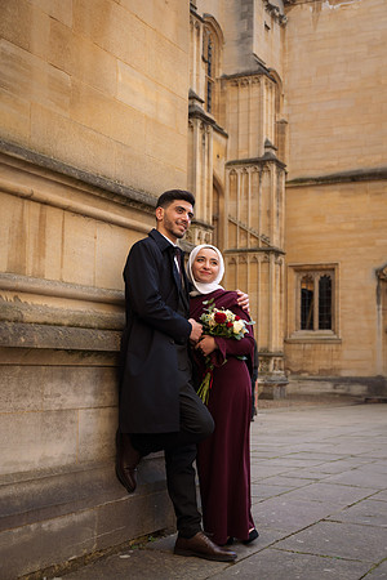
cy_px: 290
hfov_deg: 27.5
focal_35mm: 49
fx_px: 790
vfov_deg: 40.3
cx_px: 194
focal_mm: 49
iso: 200
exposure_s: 1/320
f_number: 4
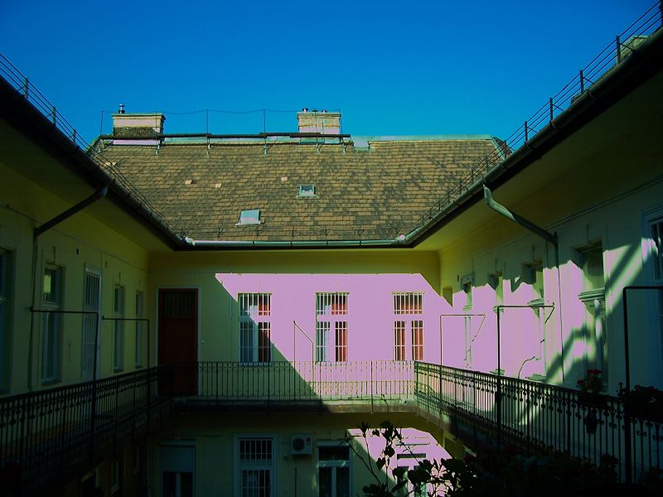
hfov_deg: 54.0
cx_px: 332
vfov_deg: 41.8
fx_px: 651
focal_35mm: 34
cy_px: 248
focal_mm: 5.6
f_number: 2.7
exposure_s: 1/250
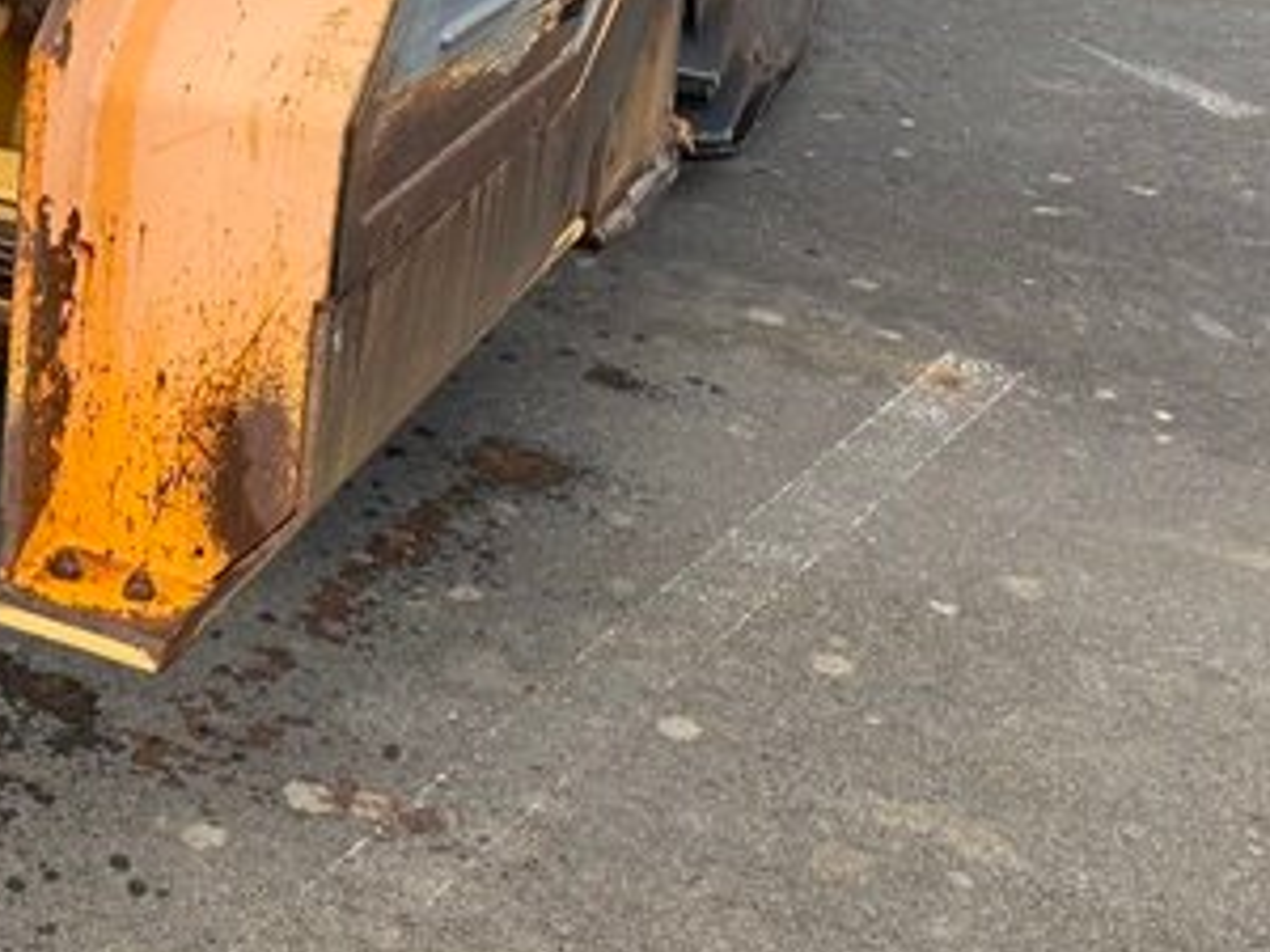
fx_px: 2201
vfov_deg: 23.9
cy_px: 133
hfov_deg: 27.7
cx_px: -309
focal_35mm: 60
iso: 80
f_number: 1.78
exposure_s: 1/1585
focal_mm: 6.76
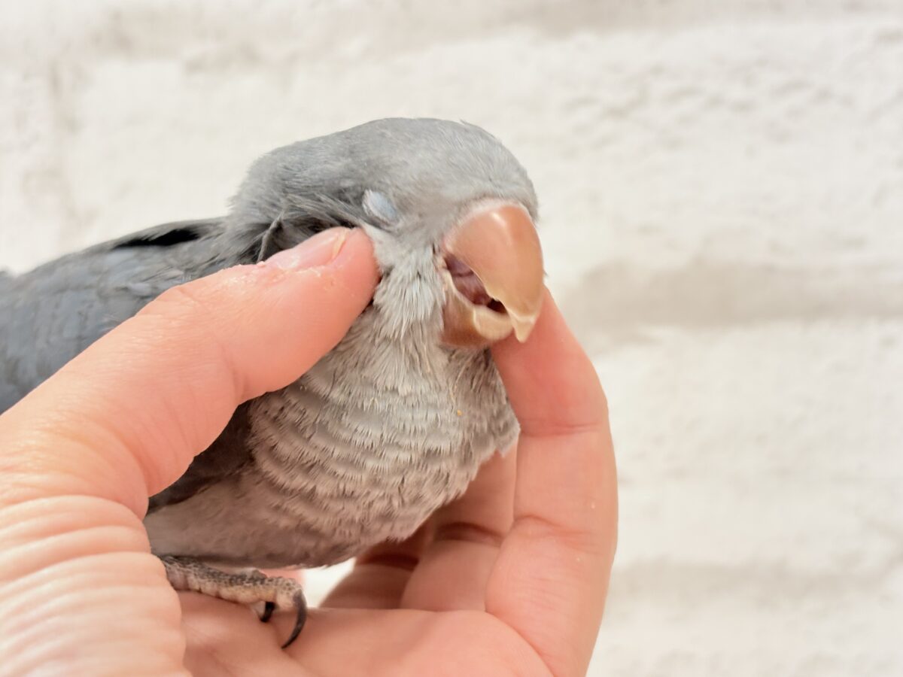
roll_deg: +3.4
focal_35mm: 52
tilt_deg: -3.2
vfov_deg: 28.0
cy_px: 338
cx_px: 452
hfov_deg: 36.8
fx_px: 1356
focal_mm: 5.96
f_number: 1.6
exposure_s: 1/50
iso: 80
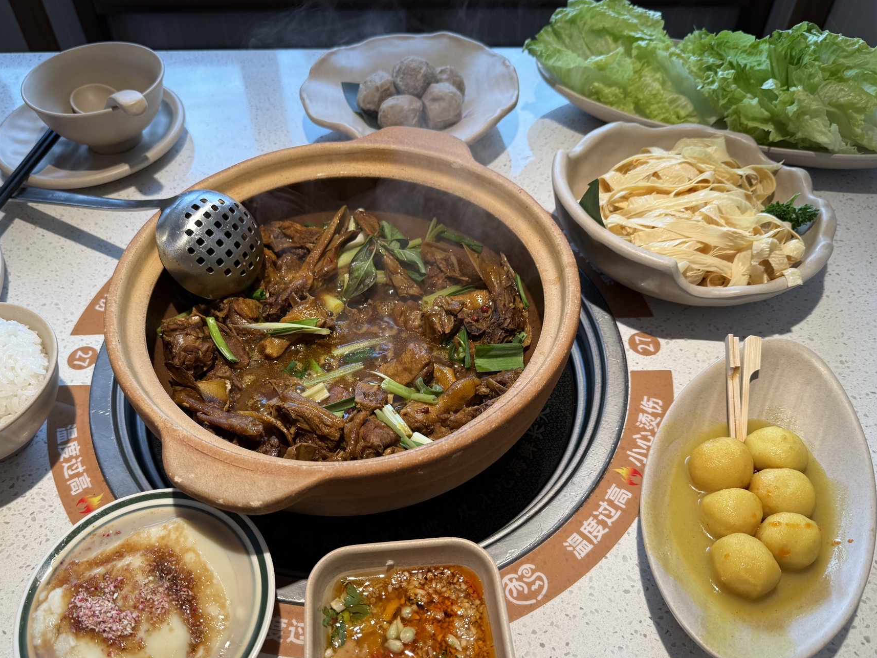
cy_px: 366
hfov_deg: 63.3
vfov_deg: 49.7
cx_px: 394
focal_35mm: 28
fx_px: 709
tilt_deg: -49.2
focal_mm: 6.76
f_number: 1.78
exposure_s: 1/121
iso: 64
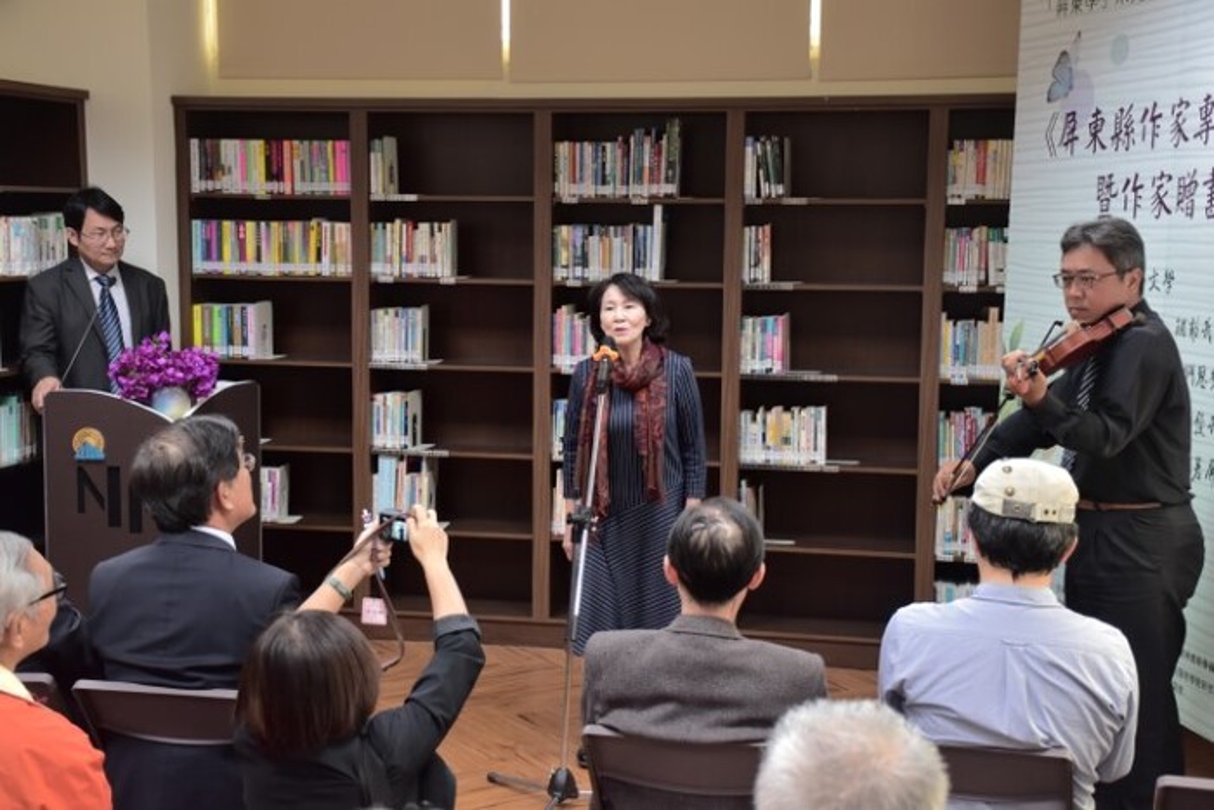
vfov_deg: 25.8
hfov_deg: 37.8
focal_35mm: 52
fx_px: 1771
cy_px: 405
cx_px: 607
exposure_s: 1/40
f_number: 4.2
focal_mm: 35
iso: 800
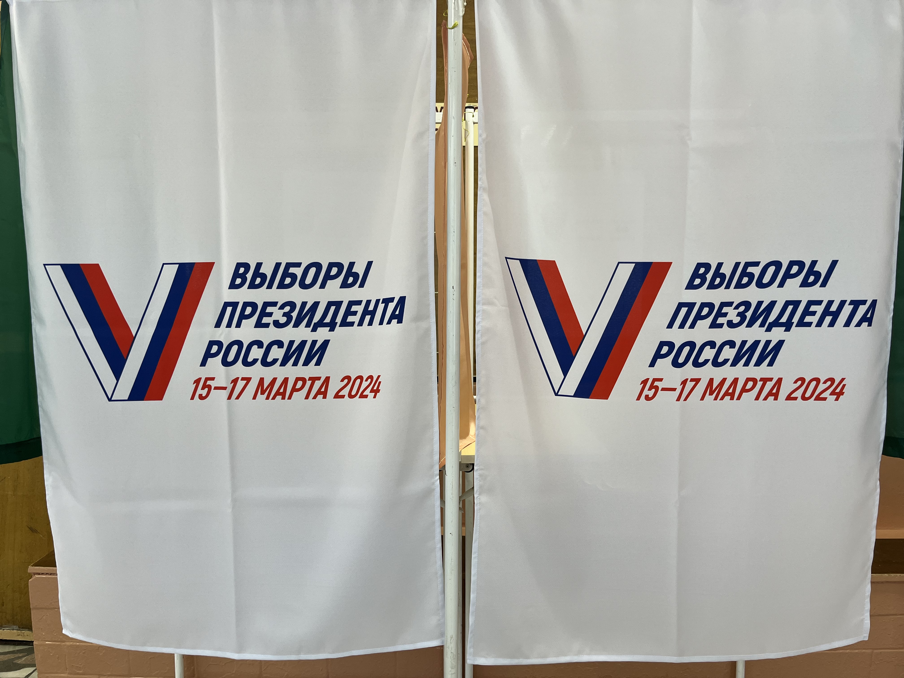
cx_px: 452
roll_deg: +0.5
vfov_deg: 53.1
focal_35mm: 26
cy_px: 339
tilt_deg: -4.7
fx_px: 679
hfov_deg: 67.3
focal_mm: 5.1
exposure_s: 1/100
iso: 80
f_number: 1.6
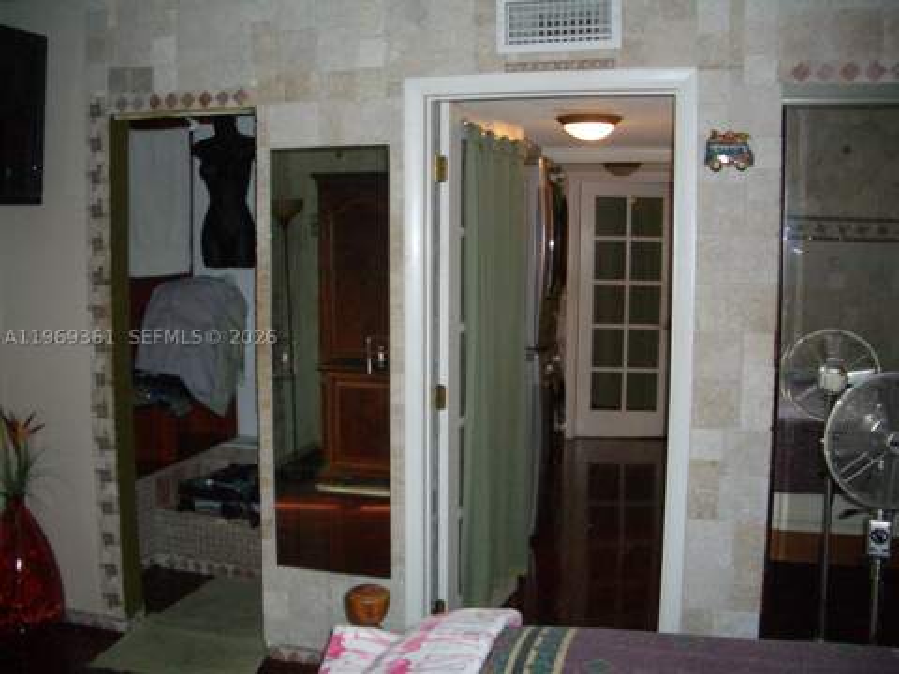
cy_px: 337
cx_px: 450
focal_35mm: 35
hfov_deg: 52.6
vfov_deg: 40.7
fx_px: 909
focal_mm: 5.8
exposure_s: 1/60
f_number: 2.6
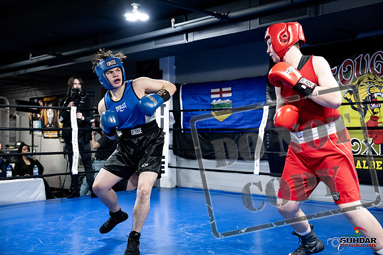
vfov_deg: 28.7
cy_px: 128
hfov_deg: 41.9
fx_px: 500
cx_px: 192
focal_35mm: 47
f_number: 2.8
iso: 8000
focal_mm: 47
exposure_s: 1/1000
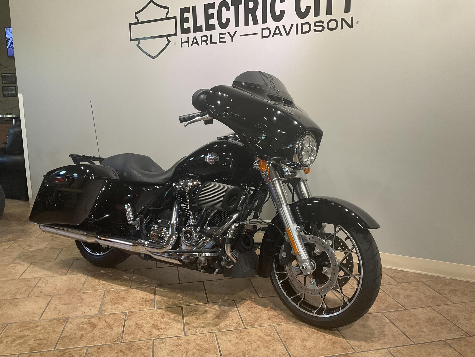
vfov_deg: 48.2
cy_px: 178
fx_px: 398
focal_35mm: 29
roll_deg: +0.9
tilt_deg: -10.3
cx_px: 238
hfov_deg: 61.7
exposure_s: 1/60
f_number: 1.8
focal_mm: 3
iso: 64
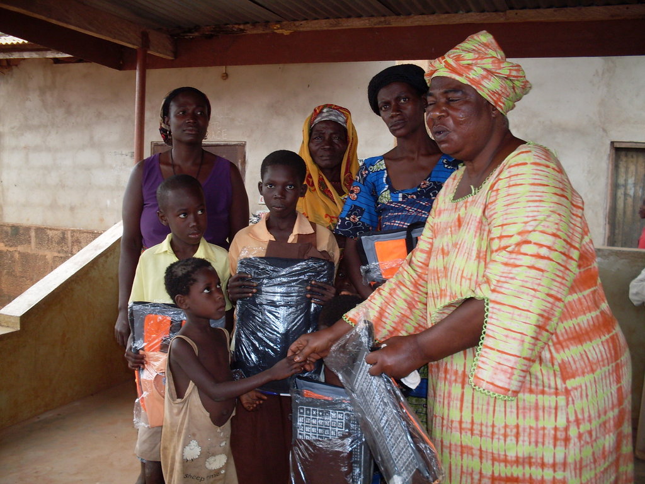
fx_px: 708
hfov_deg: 49.0
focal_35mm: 38
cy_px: 242
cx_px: 322
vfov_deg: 37.7
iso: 80
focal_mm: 6.3
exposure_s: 1/90
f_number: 2.8
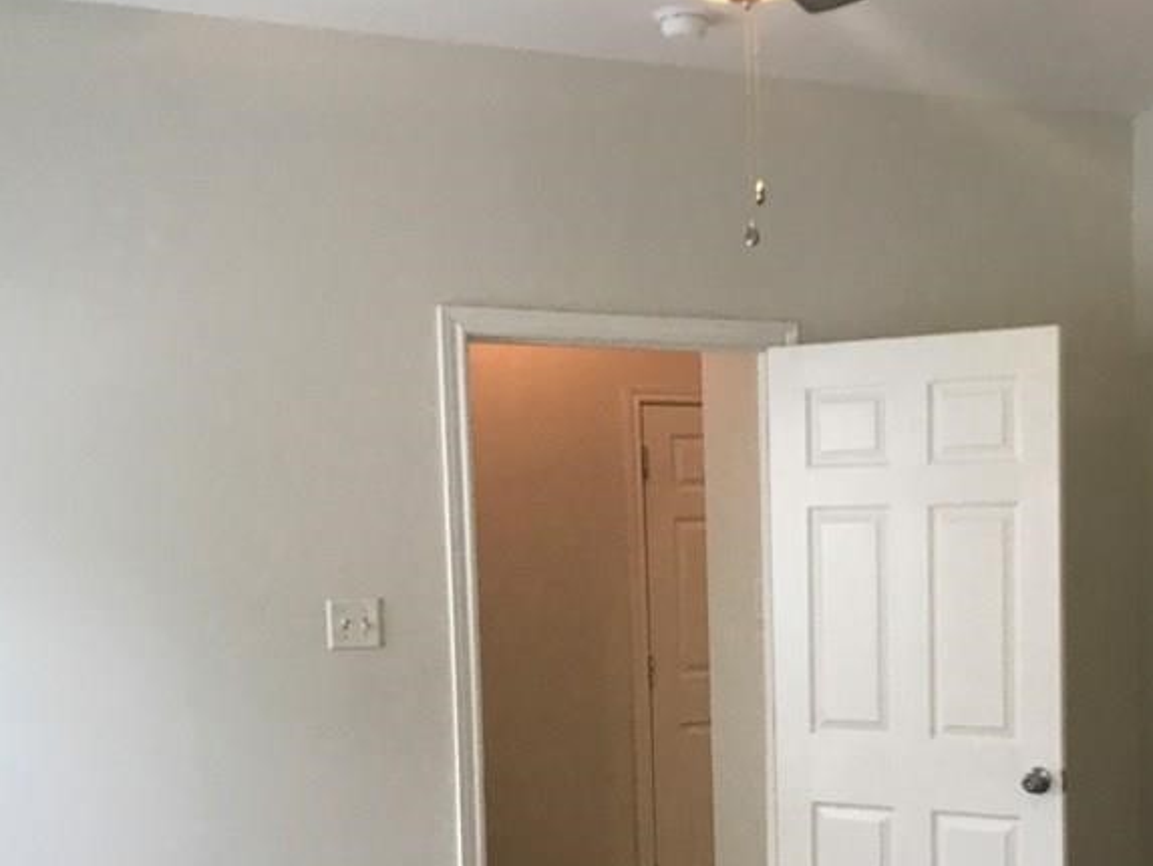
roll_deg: +2.1
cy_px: 659
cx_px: 853
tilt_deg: -2.5
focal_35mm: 50
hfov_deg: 37.3
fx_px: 1666
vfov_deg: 28.6
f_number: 1.8
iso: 32
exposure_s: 1/30
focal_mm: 3.99
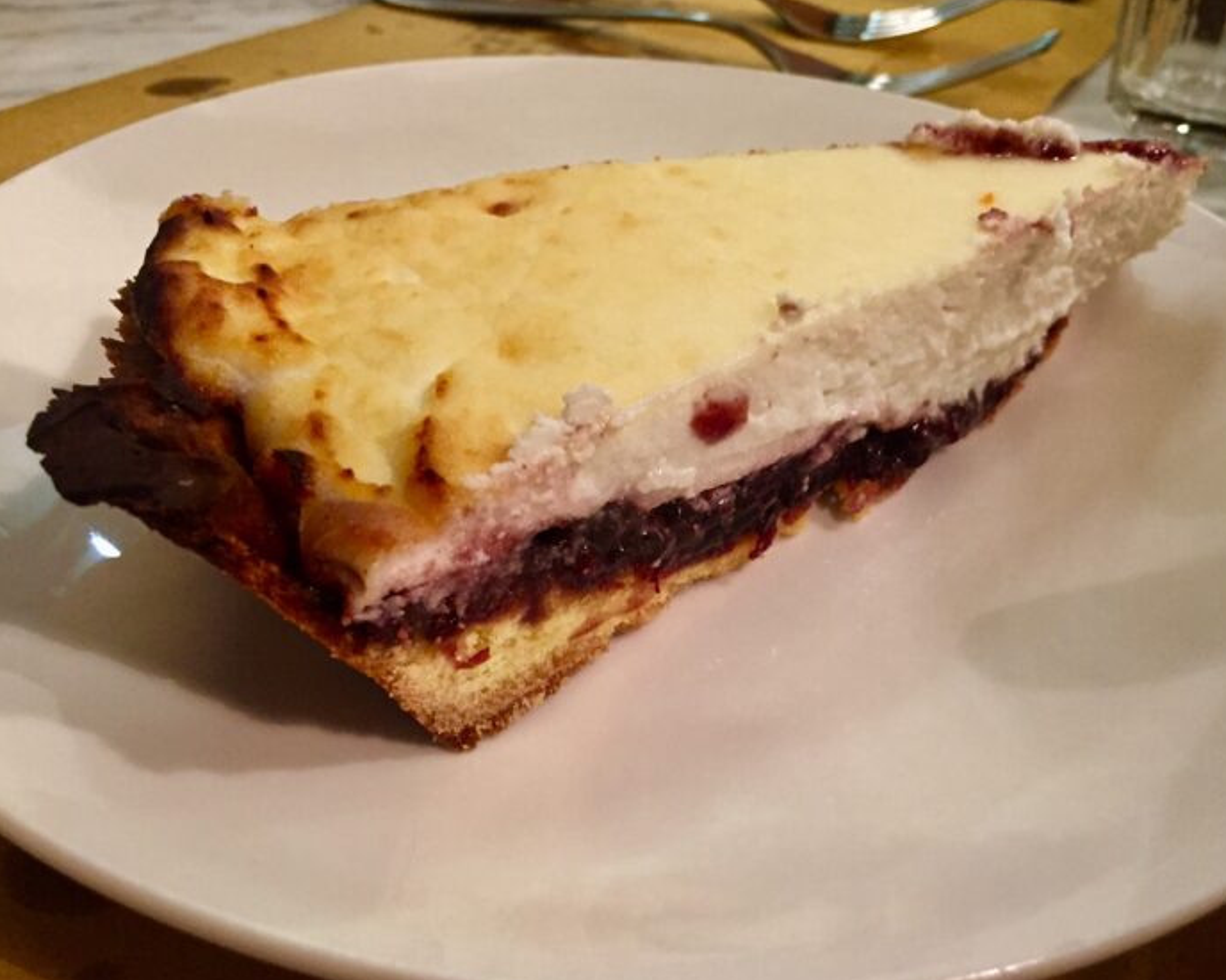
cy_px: 476
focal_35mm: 35
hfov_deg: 51.5
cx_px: 668
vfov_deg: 42.2
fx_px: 1270
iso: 250
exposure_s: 1/20
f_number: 2.2
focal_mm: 4.15
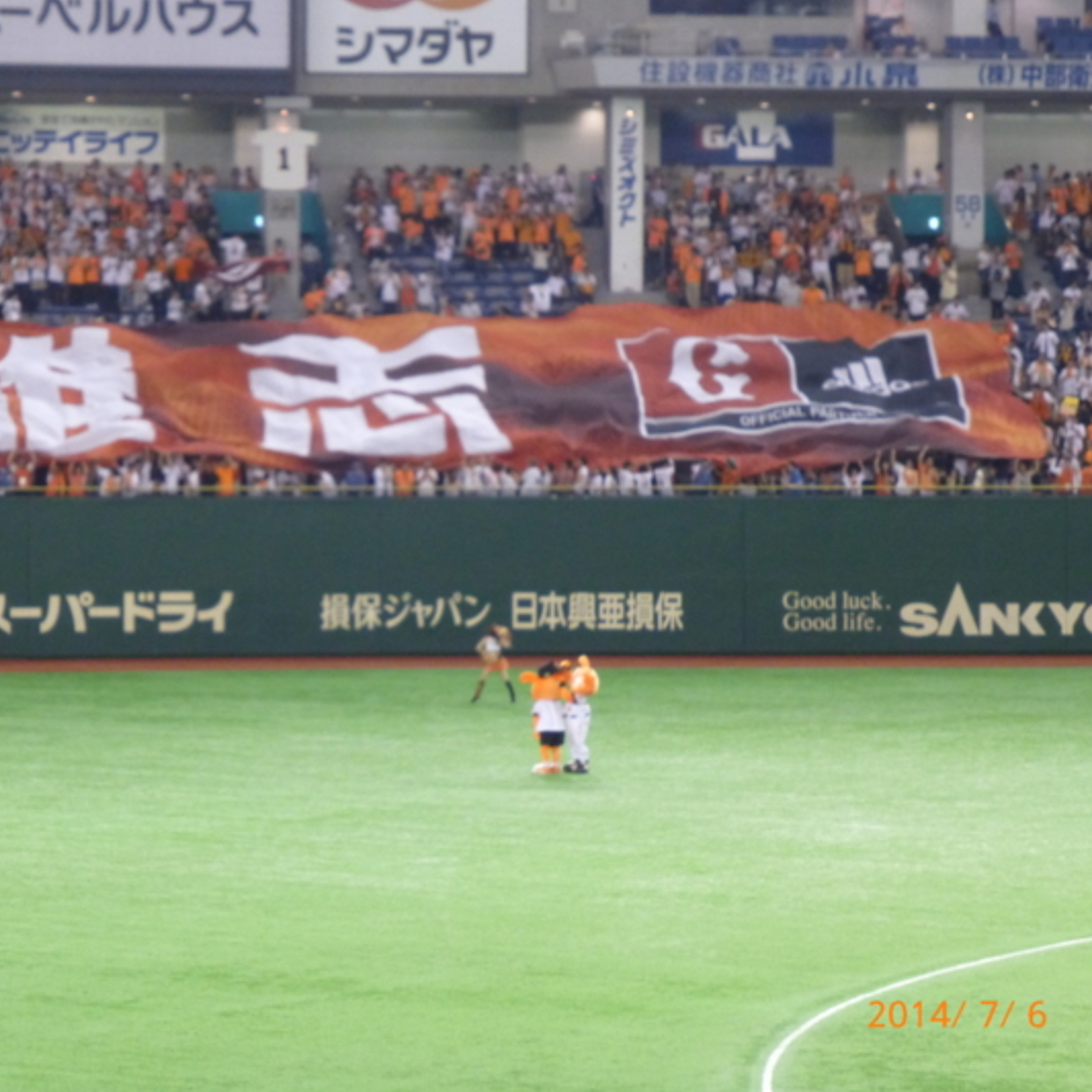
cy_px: 522
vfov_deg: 10.8
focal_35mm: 162
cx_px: 332
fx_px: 5782
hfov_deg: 10.8
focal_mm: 21.8
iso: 400
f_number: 5.4
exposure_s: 1/25
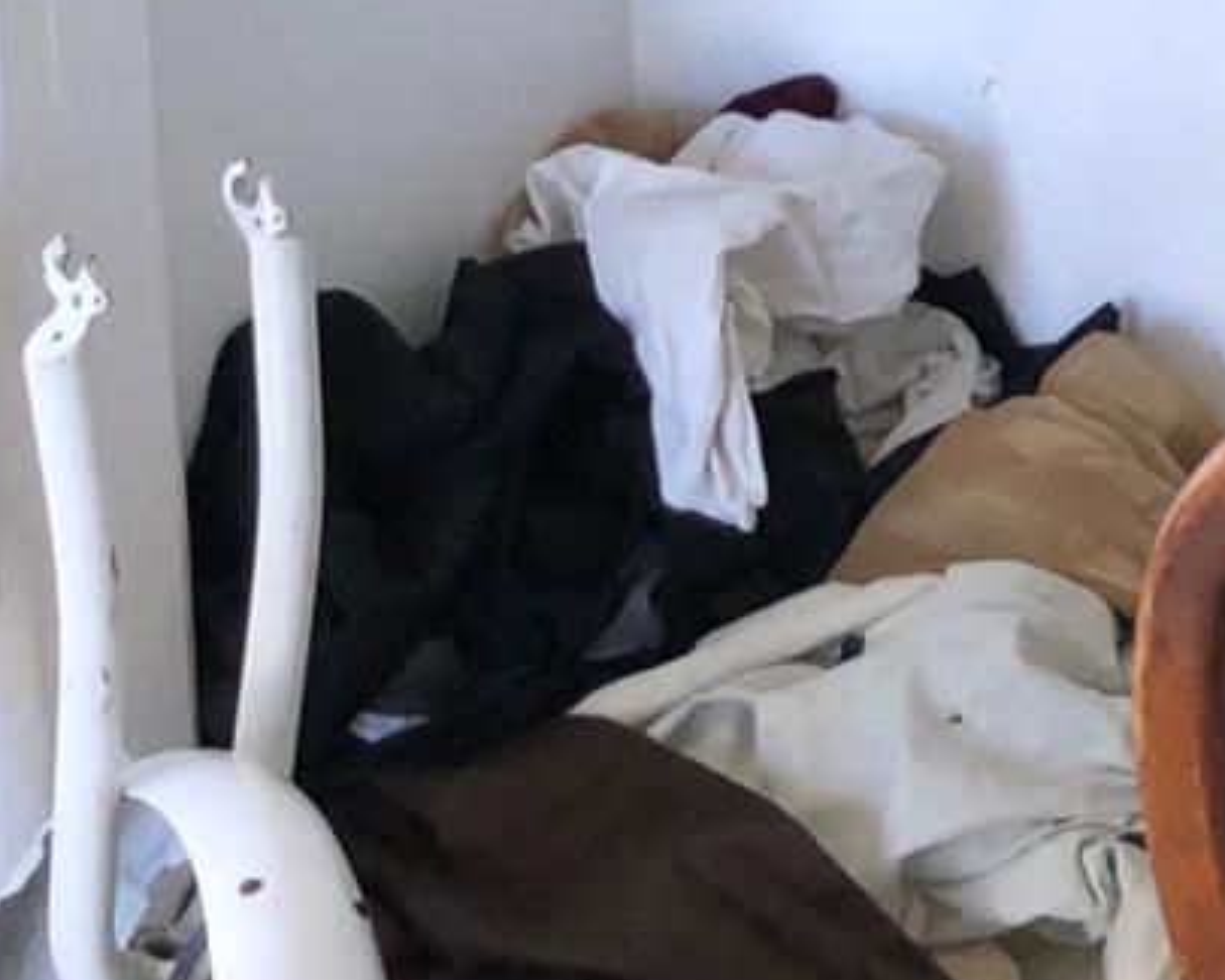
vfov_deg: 10.2
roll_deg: +2.8
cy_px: -1222
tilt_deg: -3.3
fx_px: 4894
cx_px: 1972
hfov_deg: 13.3
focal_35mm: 135
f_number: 1.8
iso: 50
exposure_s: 1/120
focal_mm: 4
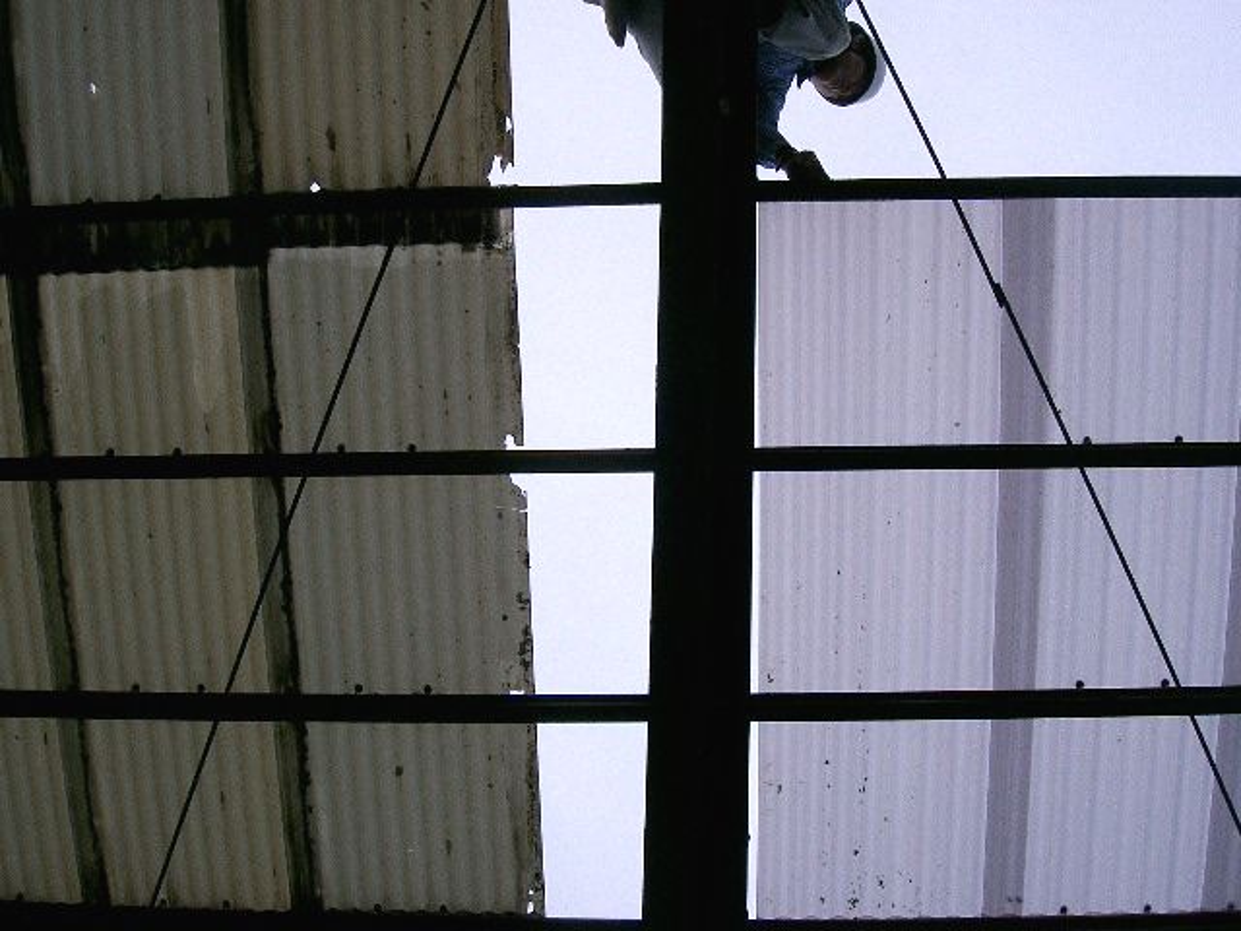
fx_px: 1398
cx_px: 620
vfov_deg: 36.8
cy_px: 466
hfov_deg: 47.9
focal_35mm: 39
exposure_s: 1/640
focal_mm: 8
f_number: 4.8
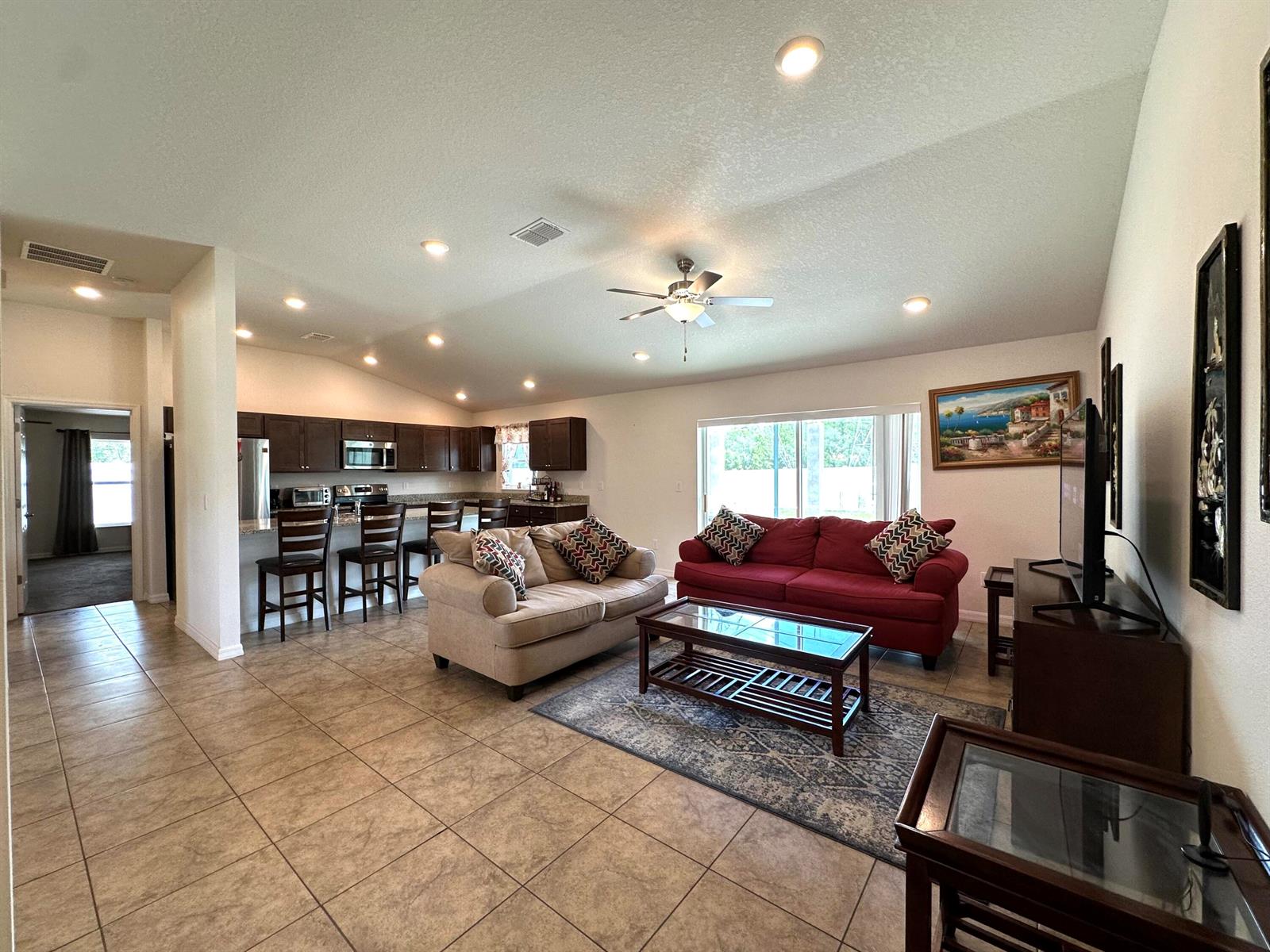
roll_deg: +0.3
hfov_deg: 102.1
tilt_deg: -0.2
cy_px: 476
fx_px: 514
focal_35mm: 14
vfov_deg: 85.7
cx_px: 635
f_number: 2.2
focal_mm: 2.22
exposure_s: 1/120
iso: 100
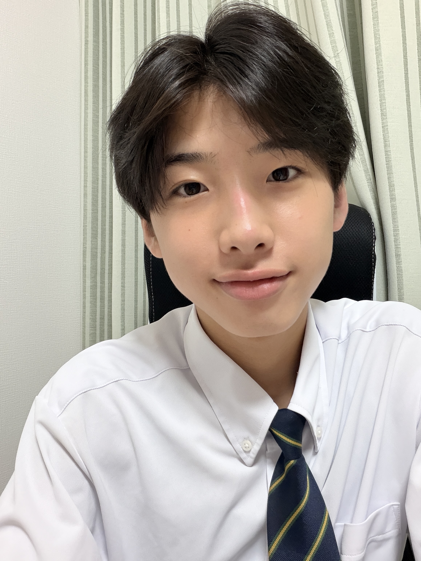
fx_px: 486
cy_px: 280
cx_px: 210
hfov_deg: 46.8
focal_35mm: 30
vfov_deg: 60.0
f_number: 1.9
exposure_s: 1/54
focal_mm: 2.71
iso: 320
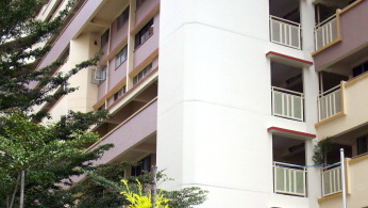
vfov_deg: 18.5
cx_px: 223
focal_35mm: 64
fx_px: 625
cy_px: 189
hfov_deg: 32.7
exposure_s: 1/250
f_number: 5.6
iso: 80
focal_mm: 6.2
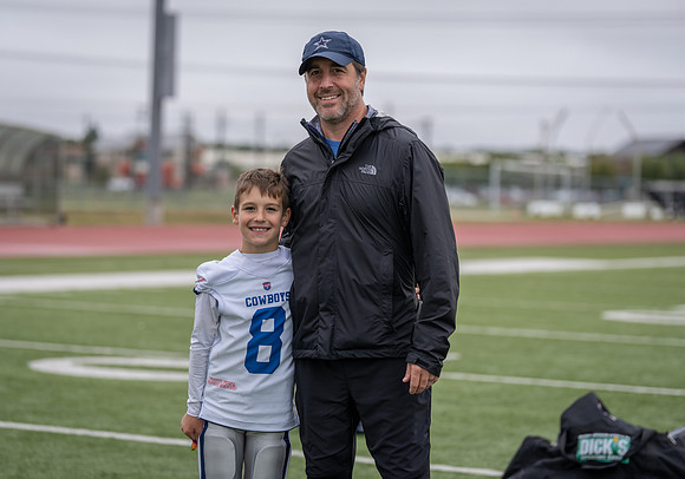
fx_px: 2260
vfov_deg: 12.1
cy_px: 235
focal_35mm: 117
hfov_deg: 17.2
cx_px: 318
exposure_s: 1/500
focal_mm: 111
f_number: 2.8
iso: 100
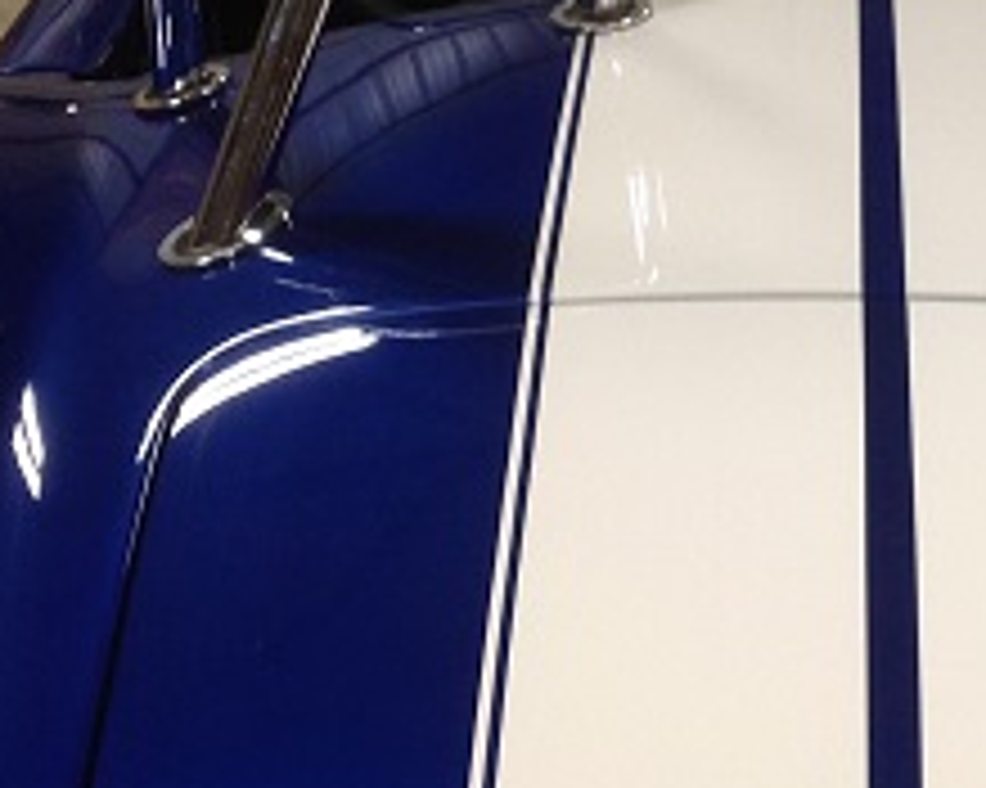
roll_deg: -2.0
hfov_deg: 18.7
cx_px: 887
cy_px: 250
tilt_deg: -23.3
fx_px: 2946
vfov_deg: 15.2
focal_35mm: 101
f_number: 2.4
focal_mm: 4.28
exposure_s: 1/15
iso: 64
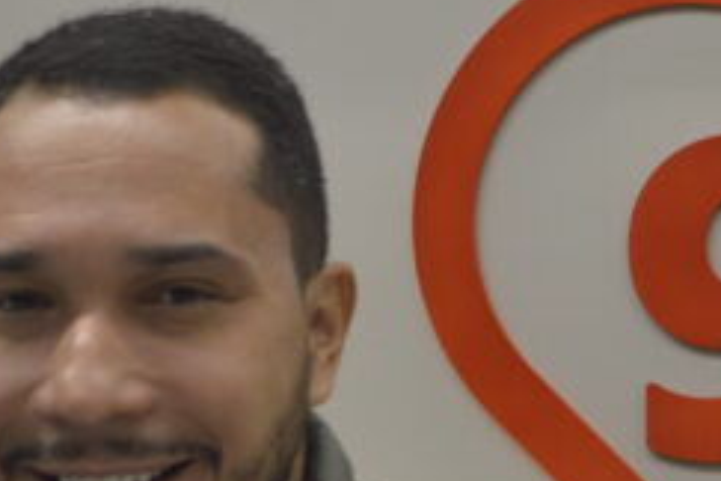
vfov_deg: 9.8
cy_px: 417
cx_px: 531
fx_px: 2784
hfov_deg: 14.7
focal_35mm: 139
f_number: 3.8
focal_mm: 22
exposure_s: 1/60
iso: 400
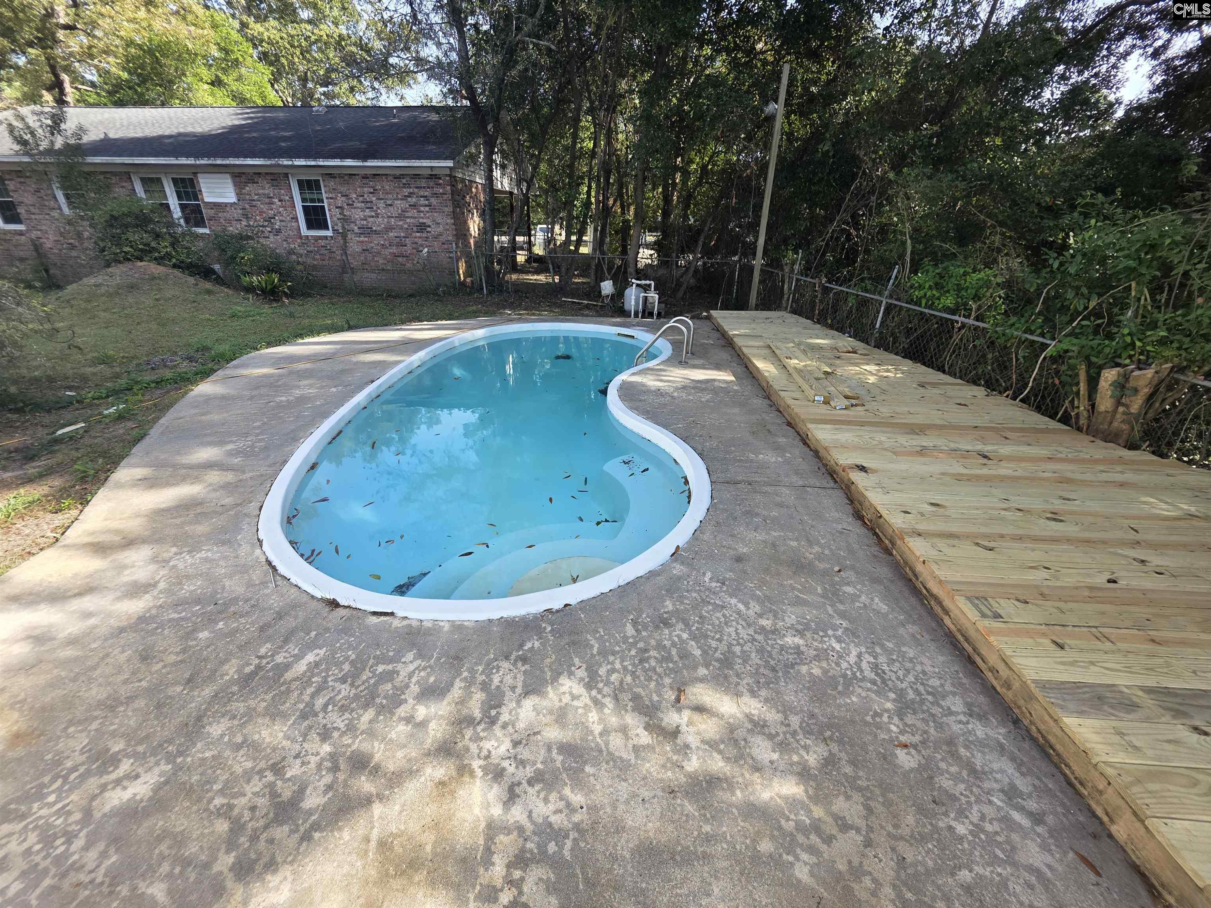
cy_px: 454
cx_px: 606
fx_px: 455
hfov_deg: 106.2
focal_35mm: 13
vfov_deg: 89.9
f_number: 1.9
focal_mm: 2.2
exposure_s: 1/314
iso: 40
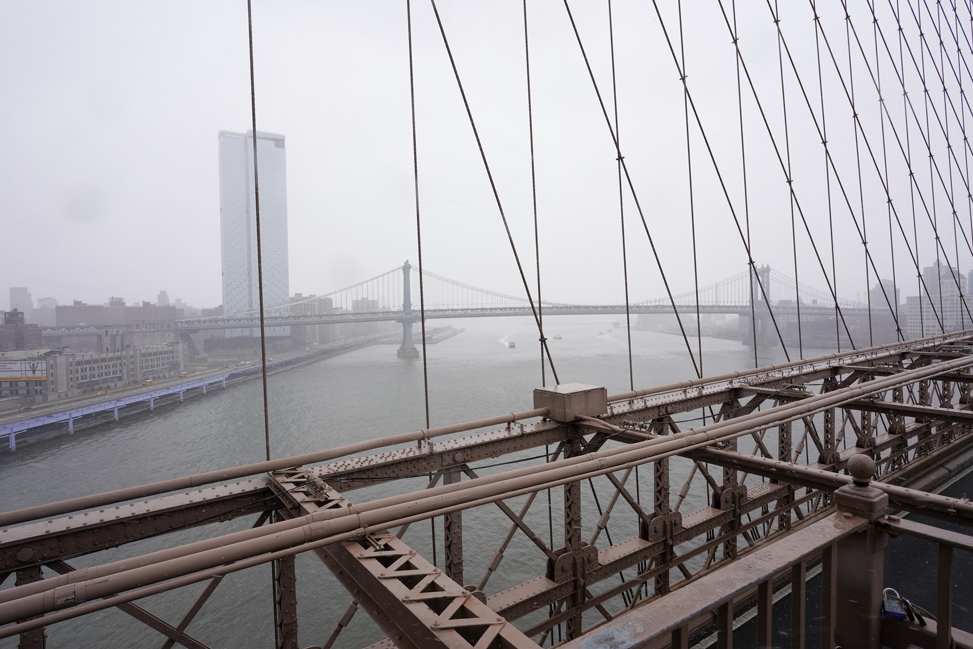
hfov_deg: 84.0
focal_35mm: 20
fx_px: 541
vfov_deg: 61.9
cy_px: 324
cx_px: 486
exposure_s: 1/125
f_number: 13
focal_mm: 20
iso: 320
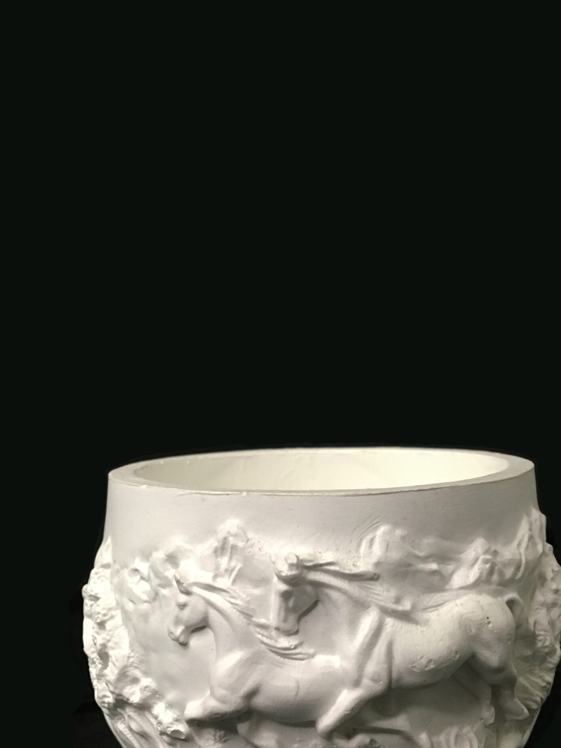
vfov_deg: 46.0
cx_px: 304
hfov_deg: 35.9
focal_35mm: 40
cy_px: 505
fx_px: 864
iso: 200
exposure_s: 1/33
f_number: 2.2
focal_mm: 4.15
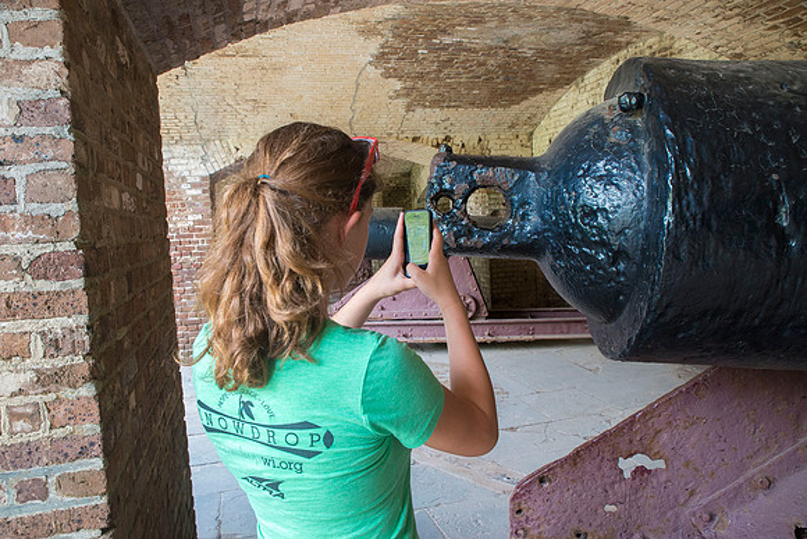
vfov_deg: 49.6
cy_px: 270
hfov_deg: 69.4
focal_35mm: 26
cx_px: 404
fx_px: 583
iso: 800
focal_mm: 26
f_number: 10
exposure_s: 1/50
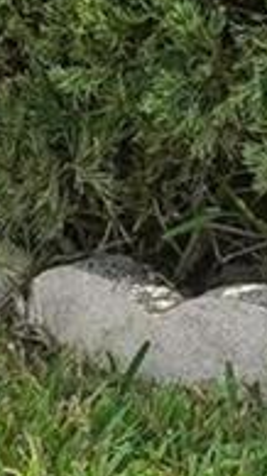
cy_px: -773
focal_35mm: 285
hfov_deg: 4.0
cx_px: 1105
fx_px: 3590
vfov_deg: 7.0
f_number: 8
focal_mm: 22
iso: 800
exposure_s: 1/640
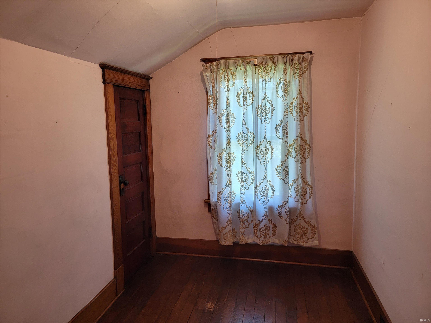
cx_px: 216
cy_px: 162
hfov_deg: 71.6
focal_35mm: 24
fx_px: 299
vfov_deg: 56.8
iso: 160
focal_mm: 6.7
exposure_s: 1/120
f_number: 1.8
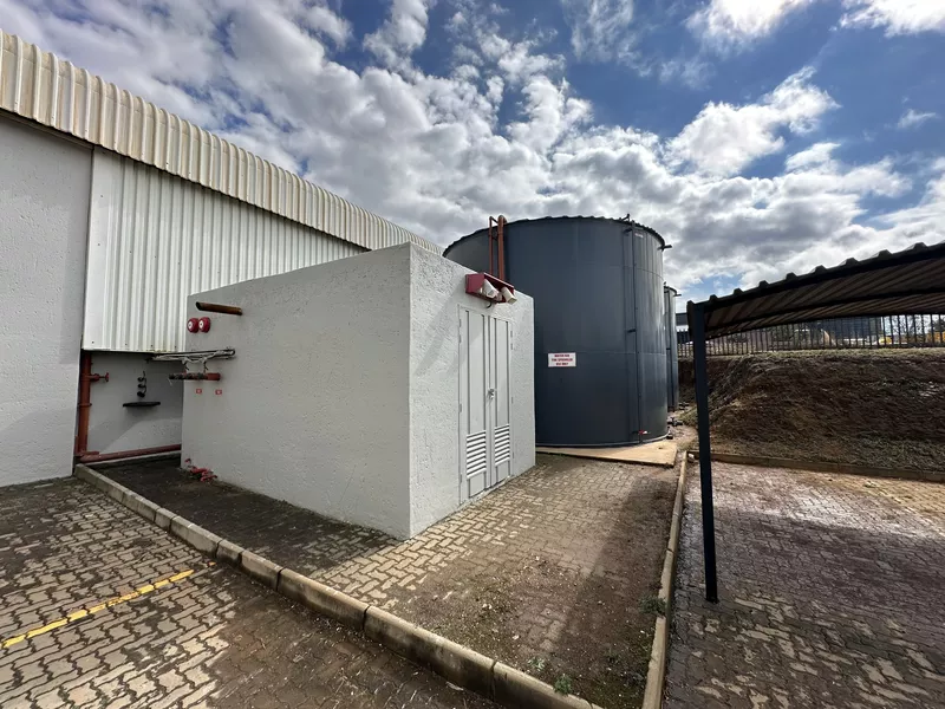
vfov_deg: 85.7
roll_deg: -0.5
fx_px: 382
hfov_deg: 102.1
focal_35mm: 14
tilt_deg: +4.9
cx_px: 472
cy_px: 354
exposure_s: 1/1689
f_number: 2.2
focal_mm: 2.22
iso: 50
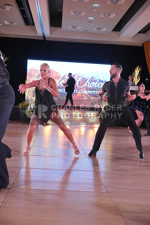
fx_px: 312
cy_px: 112
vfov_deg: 39.6
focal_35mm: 50
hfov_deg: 27.0
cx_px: 75
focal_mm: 50
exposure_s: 1/400
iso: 2500
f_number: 4
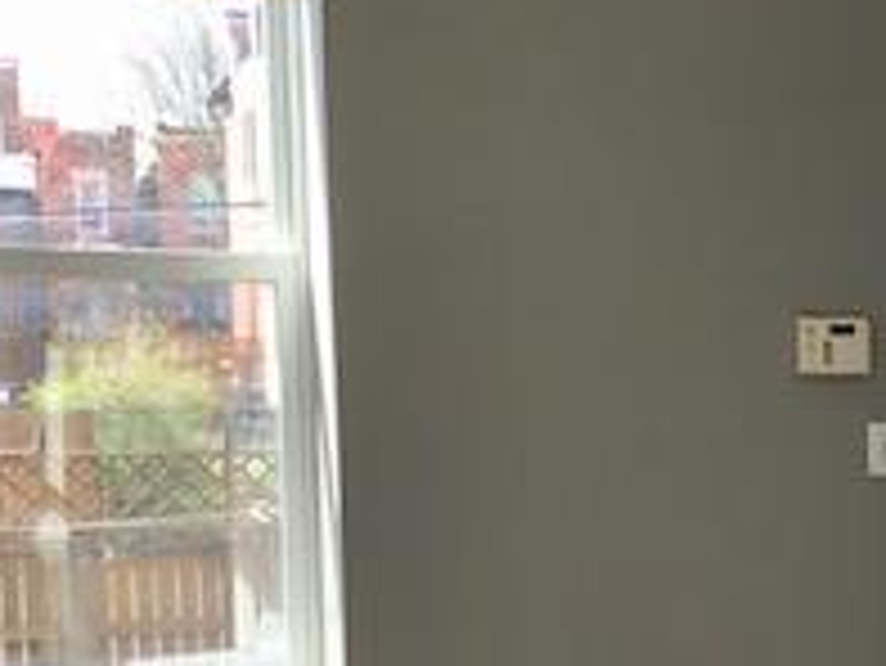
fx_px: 2331
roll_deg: -0.4
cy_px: 630
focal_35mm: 91
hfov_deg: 20.2
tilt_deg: -7.8
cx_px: 1066
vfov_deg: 16.0
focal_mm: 4
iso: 50
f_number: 1.8
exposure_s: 1/120
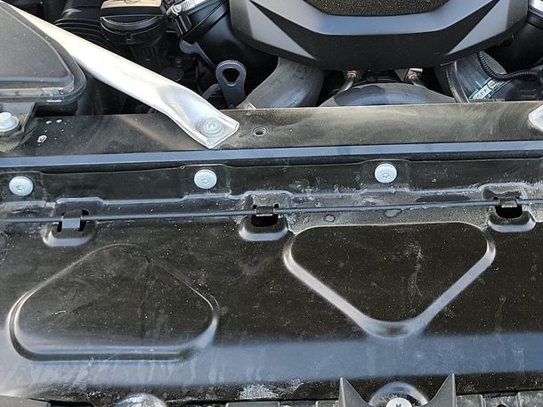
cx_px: 363
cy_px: -9
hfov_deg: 30.5
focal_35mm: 63
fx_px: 988
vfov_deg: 22.3
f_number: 1.8
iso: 62
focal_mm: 6.7
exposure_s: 1/59
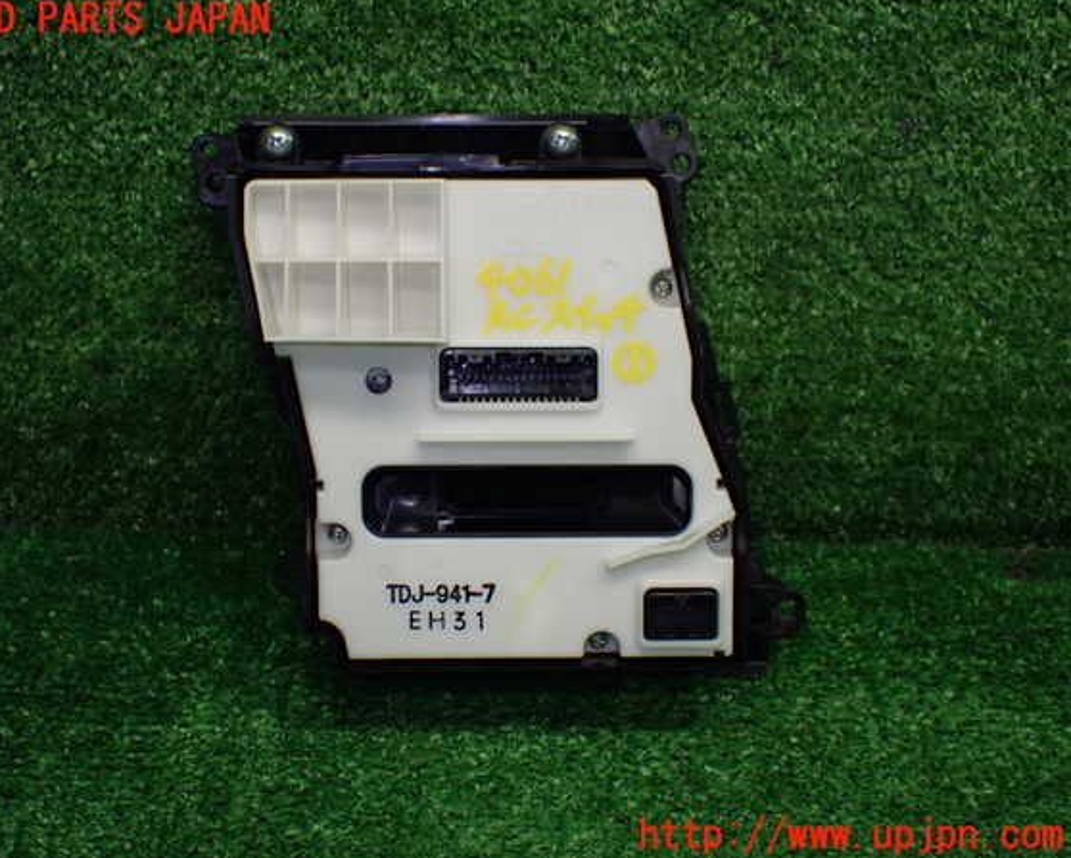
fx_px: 1364
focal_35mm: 43
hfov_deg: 42.9
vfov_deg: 34.9
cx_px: 497
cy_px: 428
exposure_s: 1/160
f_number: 2.8
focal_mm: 7.31
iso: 500
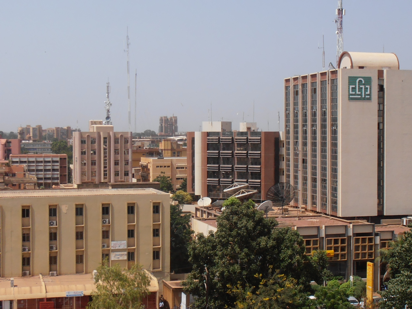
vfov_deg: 21.3
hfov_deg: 28.2
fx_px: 821
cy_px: 154
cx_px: 206
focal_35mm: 69
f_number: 12
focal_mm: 12.29
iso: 250
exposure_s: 1/500
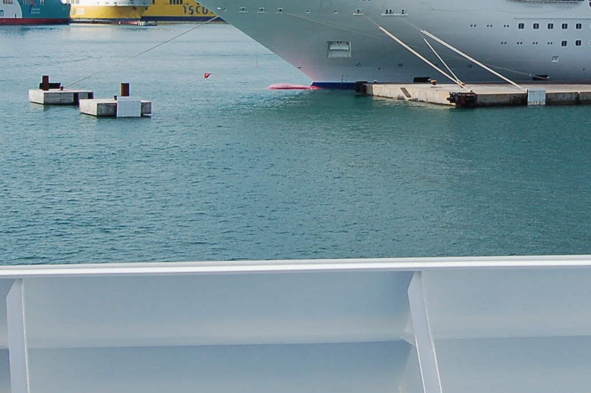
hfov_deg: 20.7
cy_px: 11
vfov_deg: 14.0
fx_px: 1574
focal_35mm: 96
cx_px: 558
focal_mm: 22
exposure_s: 1/320
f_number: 10
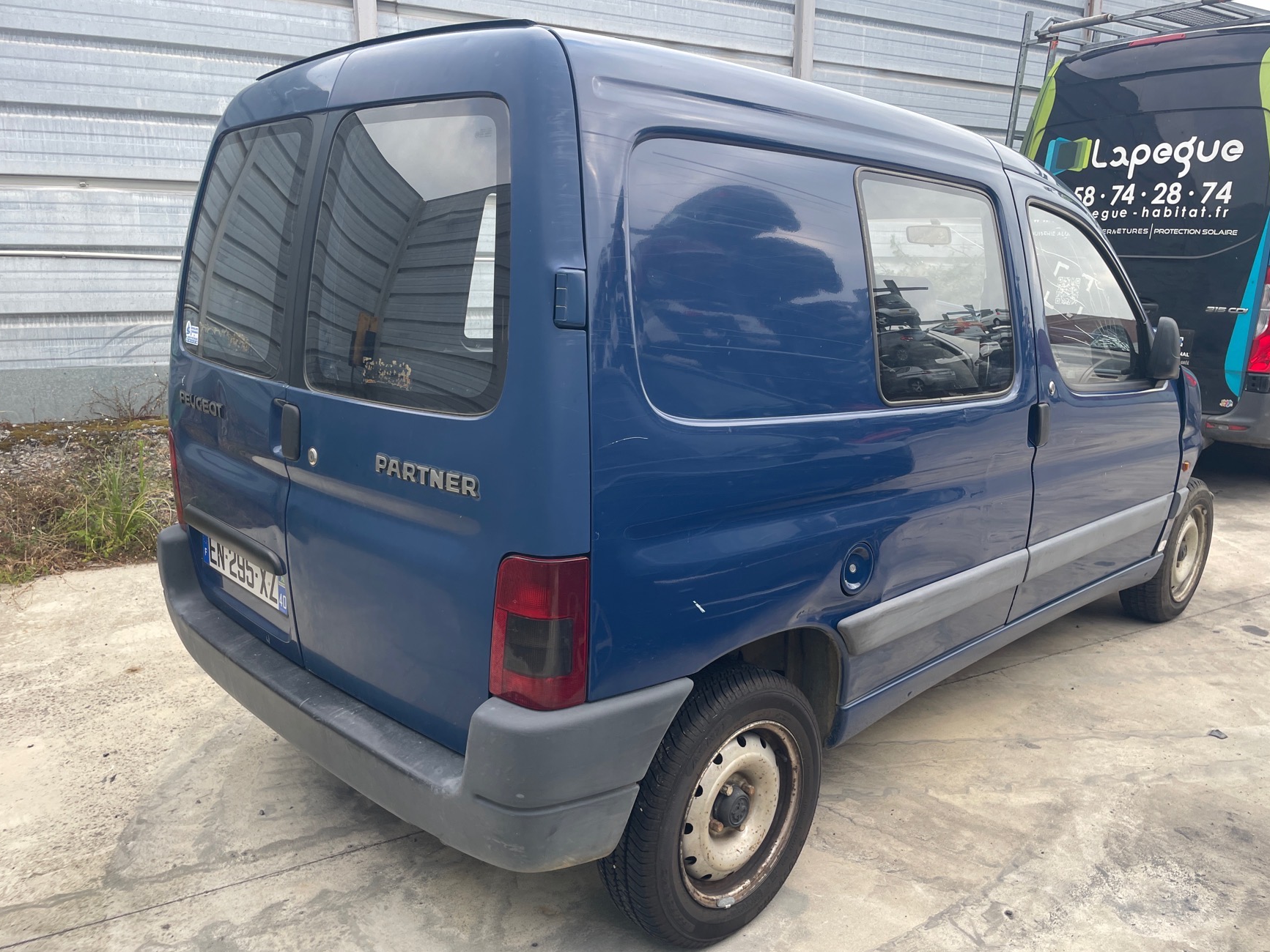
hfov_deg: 65.3
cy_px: 483
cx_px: 652
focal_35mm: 27
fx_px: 991
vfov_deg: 51.4
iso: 32
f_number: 1.6
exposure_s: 1/418
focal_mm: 4.2
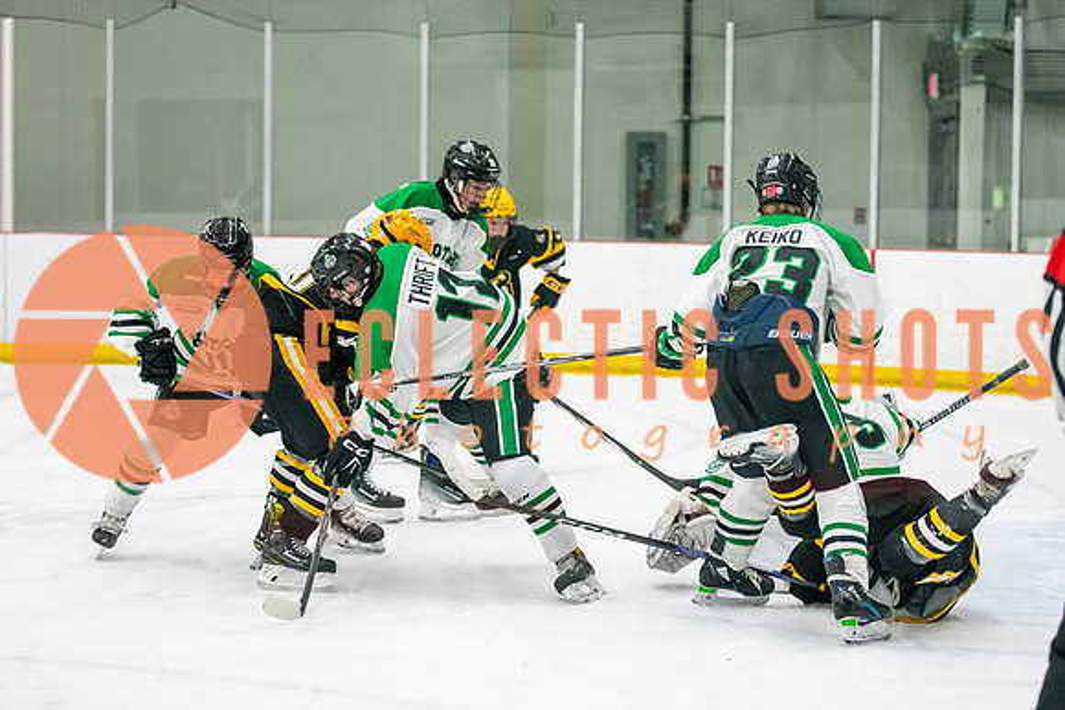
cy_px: 355
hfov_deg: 18.3
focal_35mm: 112
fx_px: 3305
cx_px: 614
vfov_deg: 12.3
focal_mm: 75
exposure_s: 1/800
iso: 4000
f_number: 2.8
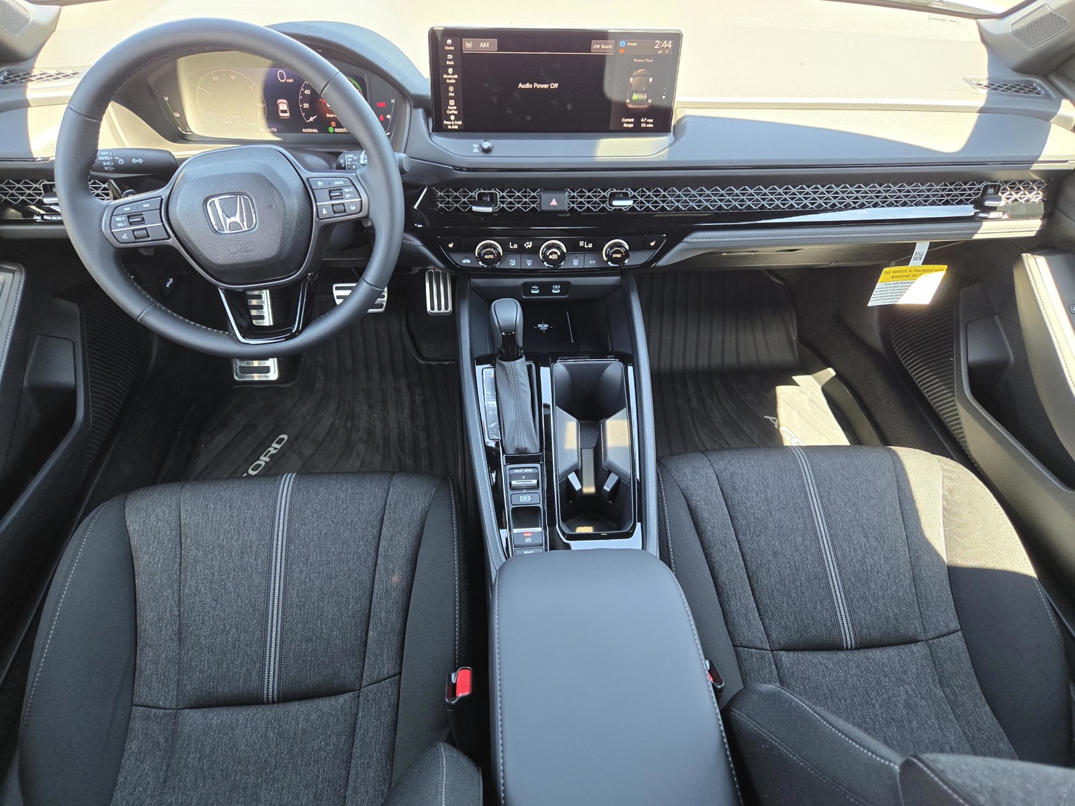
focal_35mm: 23
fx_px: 714
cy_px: 403
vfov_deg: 58.9
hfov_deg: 73.9
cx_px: 538
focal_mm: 5.4
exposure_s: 1/120
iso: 200
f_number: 1.8
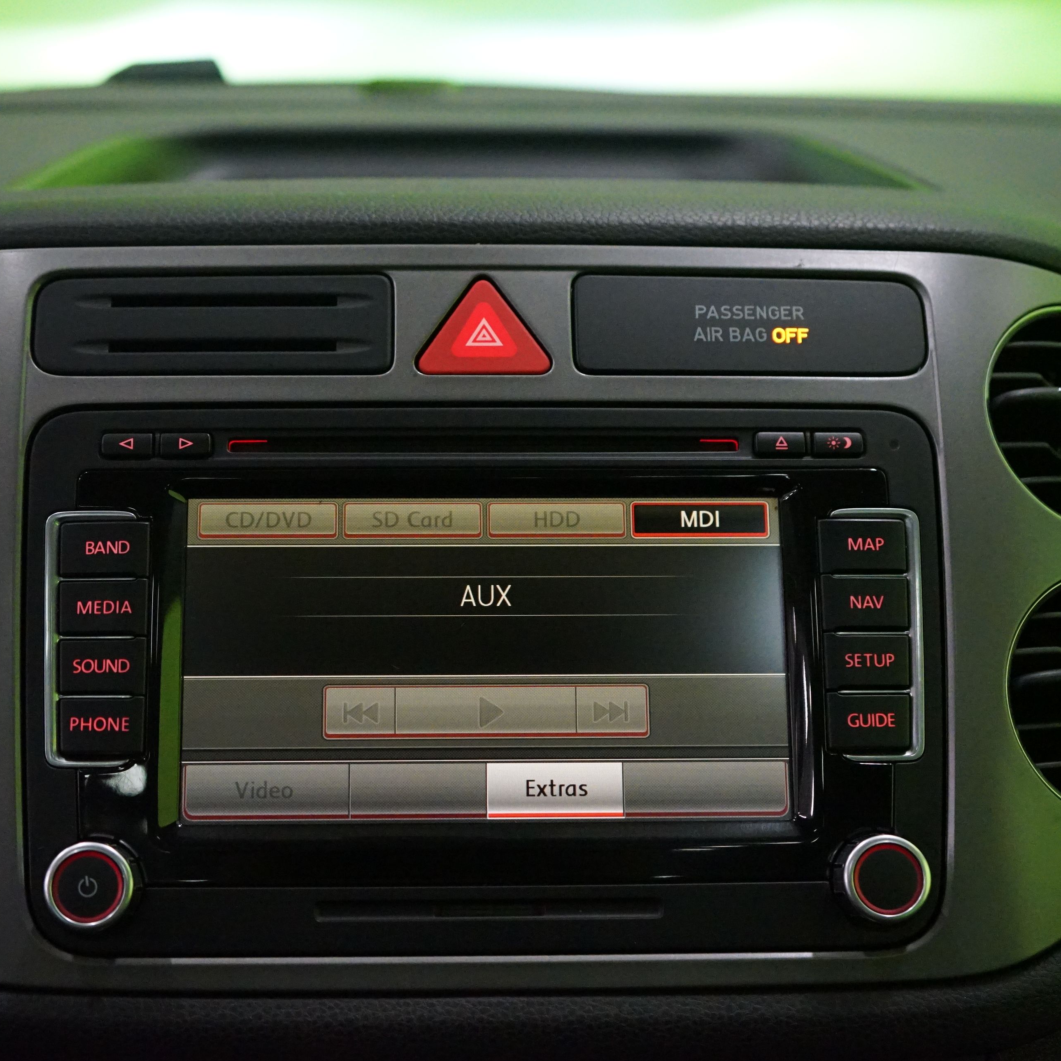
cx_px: 469
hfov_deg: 35.3
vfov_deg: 35.4
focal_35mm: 48
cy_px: 527
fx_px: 1665
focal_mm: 37
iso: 6400
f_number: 4
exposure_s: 1/60
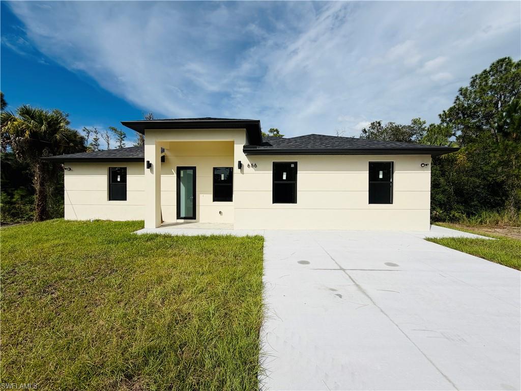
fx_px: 211
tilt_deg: +0.0
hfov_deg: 102.1
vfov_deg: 85.7
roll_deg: -0.9
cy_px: 196
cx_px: 260
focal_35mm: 14
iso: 20
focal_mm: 2.22
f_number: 2.2
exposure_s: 1/2410
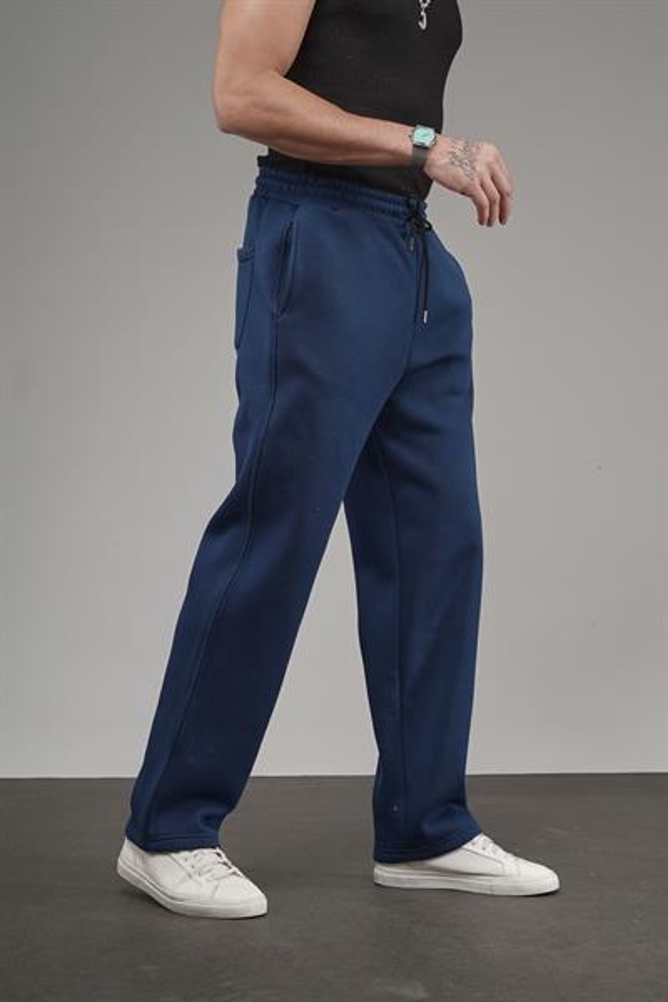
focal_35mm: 63
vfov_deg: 31.9
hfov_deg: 21.6
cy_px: 501
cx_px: 334
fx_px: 1753
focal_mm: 42
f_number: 6.3
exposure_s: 1/160
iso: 64
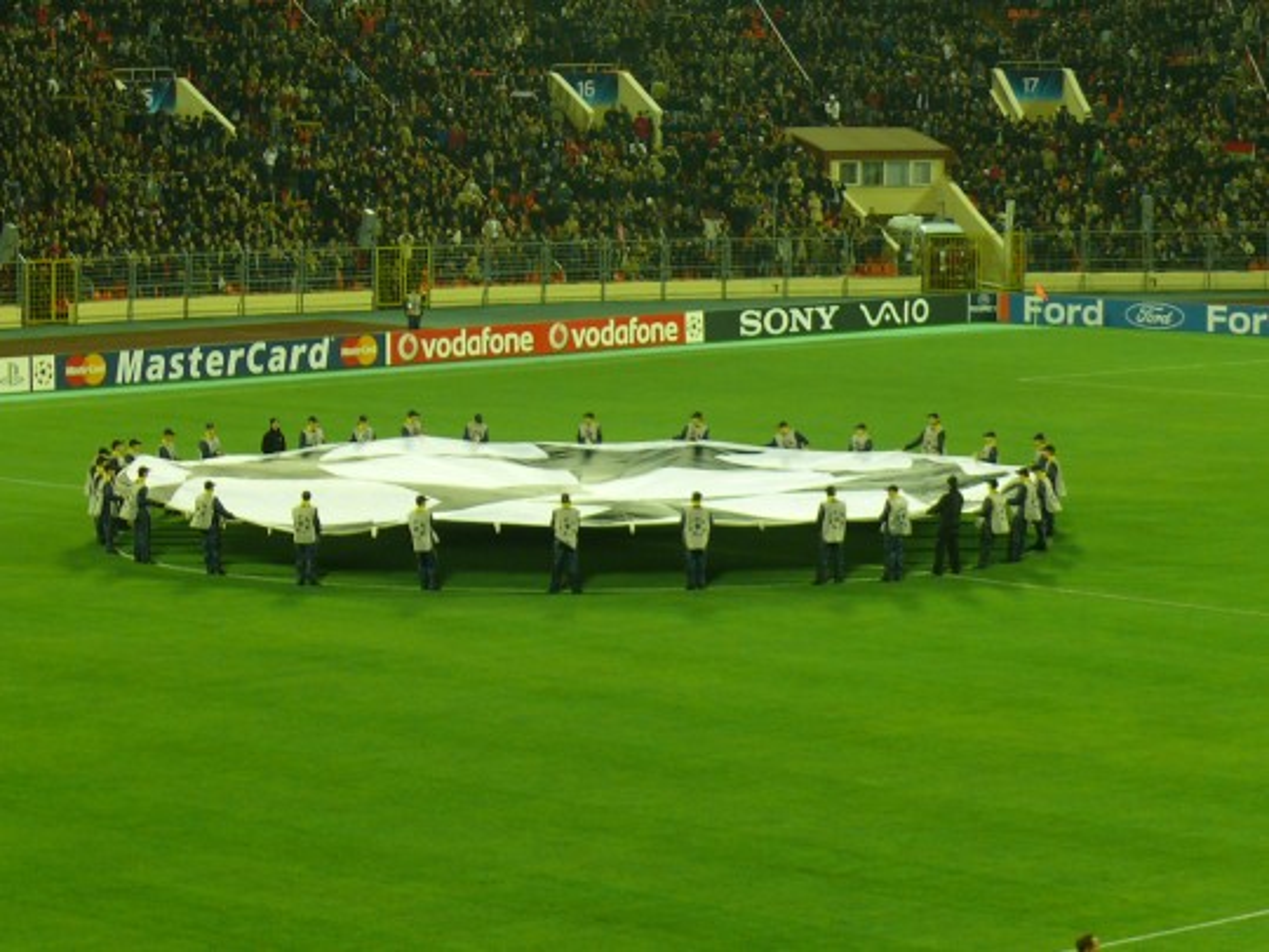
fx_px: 5096
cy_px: 476
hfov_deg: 14.2
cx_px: 634
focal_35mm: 139
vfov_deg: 10.7
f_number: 3.2
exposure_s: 1/30
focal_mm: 16.5
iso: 100
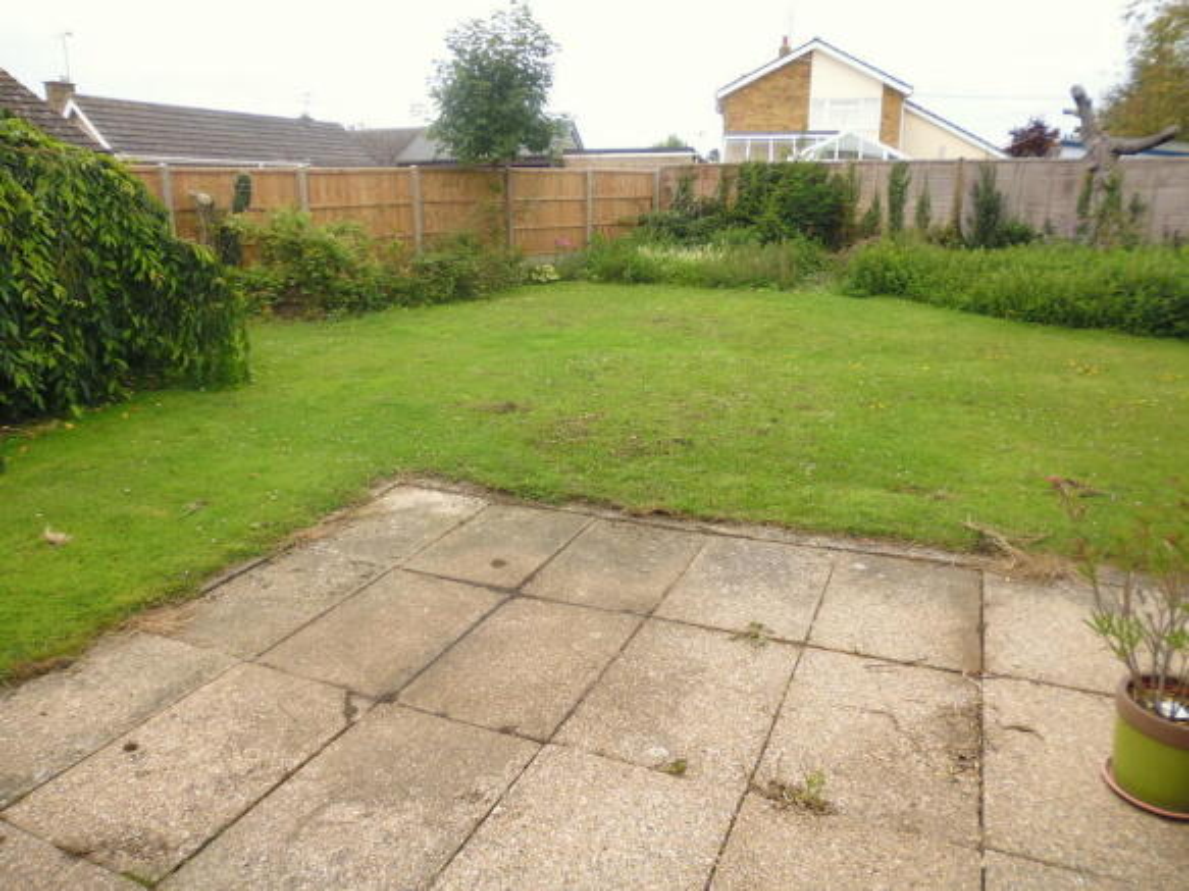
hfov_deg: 71.6
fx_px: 824
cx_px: 594
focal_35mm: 24
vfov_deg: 56.8
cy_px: 446
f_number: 2.8
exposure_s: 1/400
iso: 100
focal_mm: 4.3
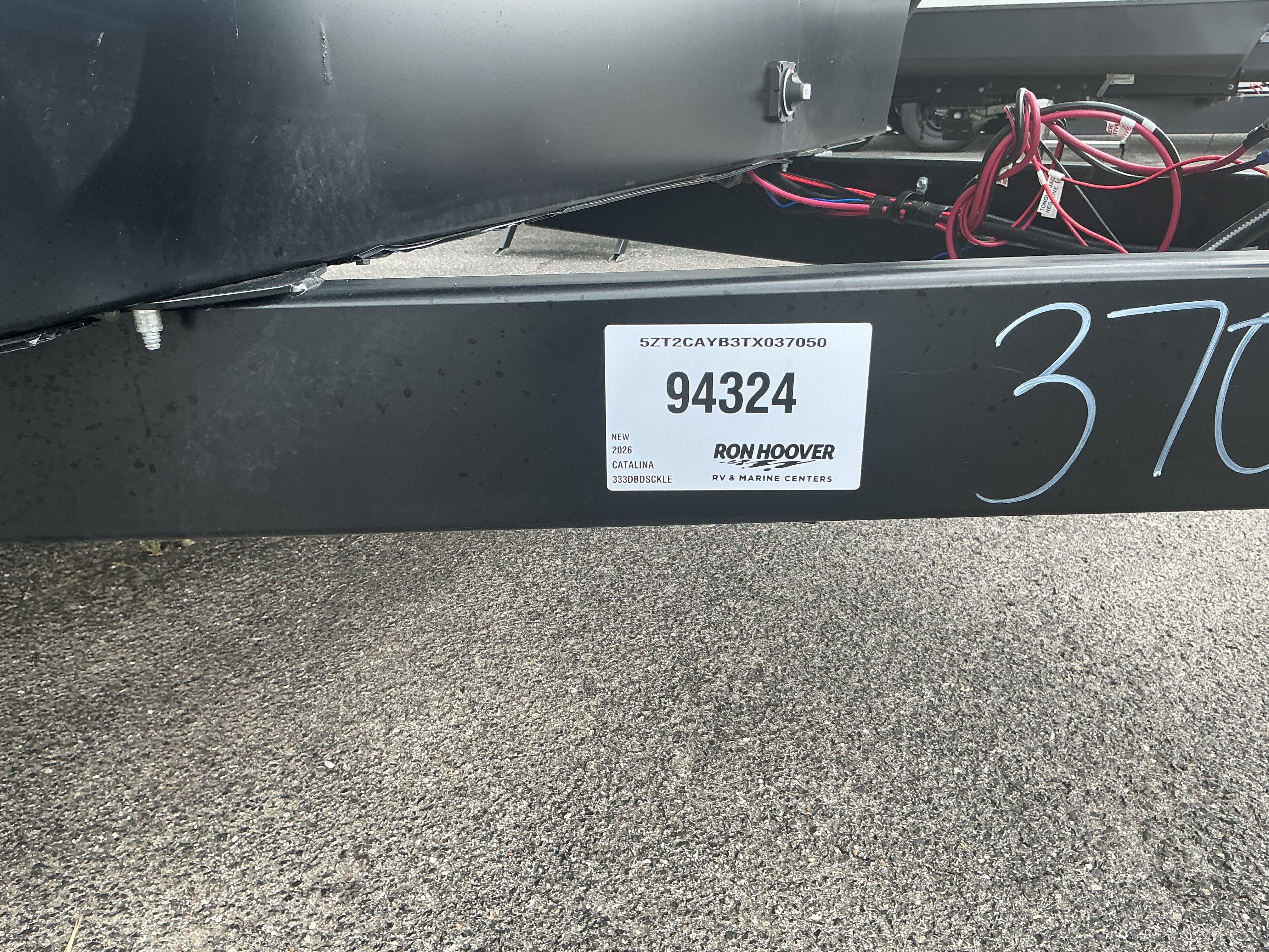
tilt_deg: -20.4
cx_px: 634
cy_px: 476
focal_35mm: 29
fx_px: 1063
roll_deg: +1.9
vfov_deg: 48.2
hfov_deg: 61.7
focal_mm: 3
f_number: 1.8
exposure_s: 1/100
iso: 25
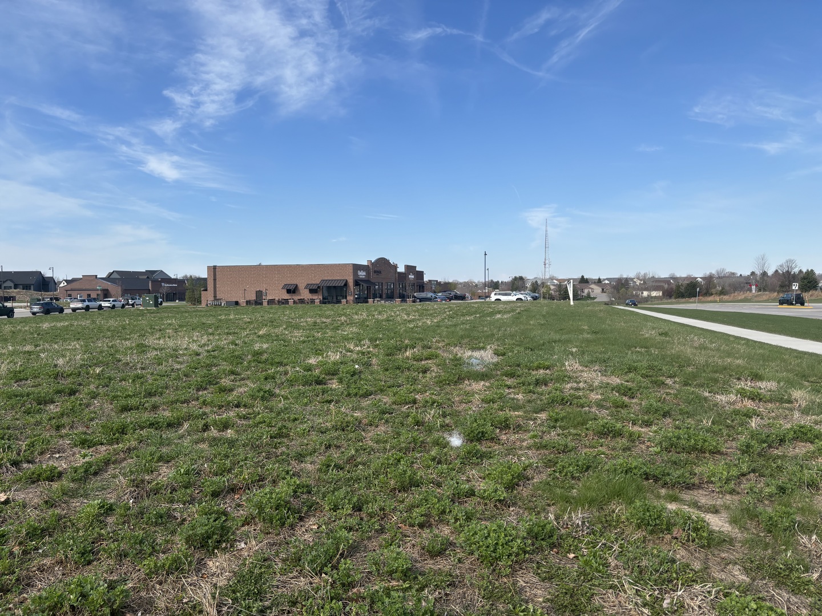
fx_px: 617
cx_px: 411
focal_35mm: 26
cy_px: 308
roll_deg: -0.4
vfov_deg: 53.1
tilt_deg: -1.3
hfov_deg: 67.3
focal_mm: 5.96
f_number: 1.6
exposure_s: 1/3311
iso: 50
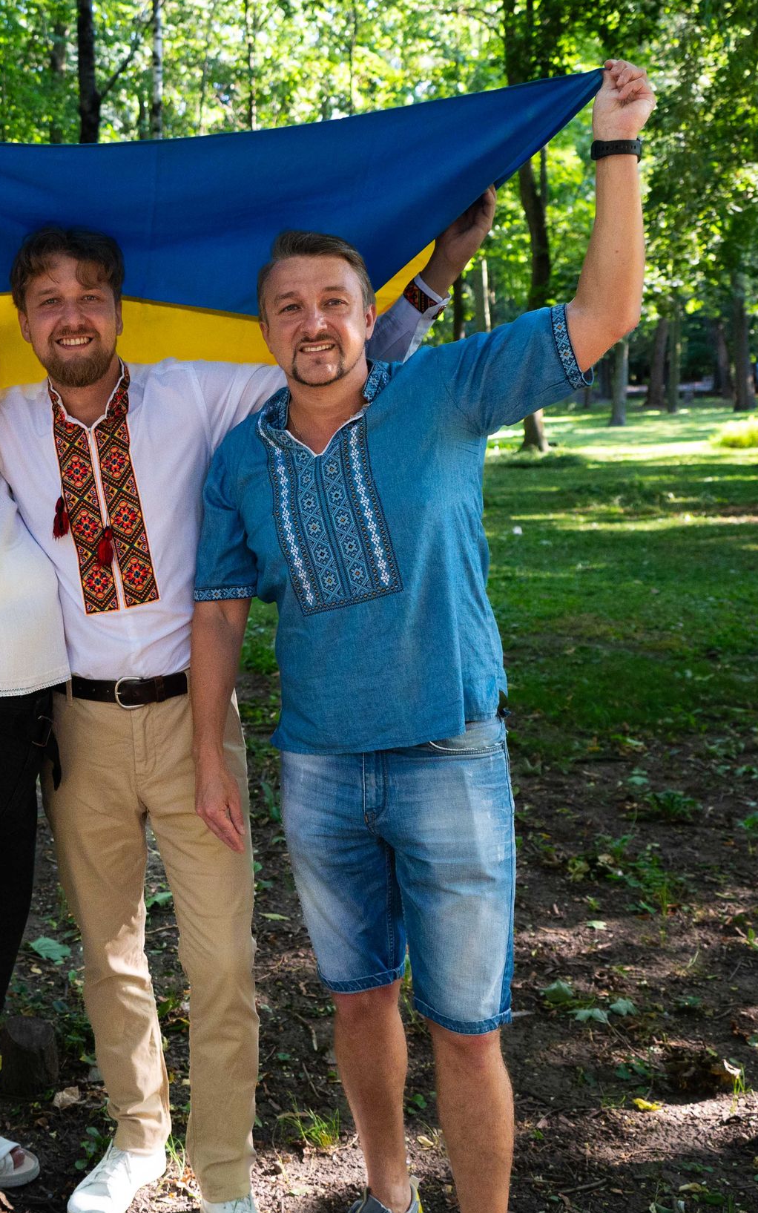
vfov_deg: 45.2
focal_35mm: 44
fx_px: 1454
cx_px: 109
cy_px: 565
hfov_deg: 28.3
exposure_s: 1/500
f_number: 4.2
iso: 2000
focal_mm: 26
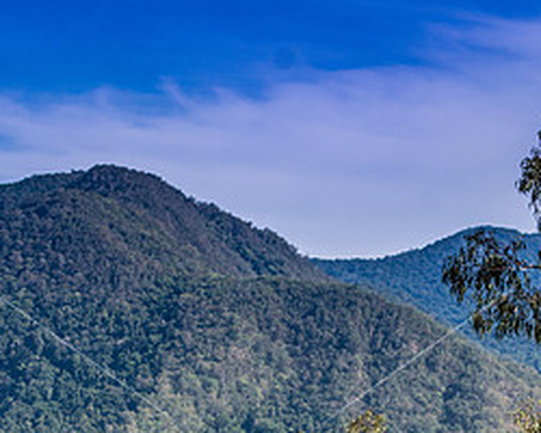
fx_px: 3491
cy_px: 474
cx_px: 251
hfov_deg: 8.9
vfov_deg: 7.1
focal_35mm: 218
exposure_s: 1/3200
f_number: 5
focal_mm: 86
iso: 250
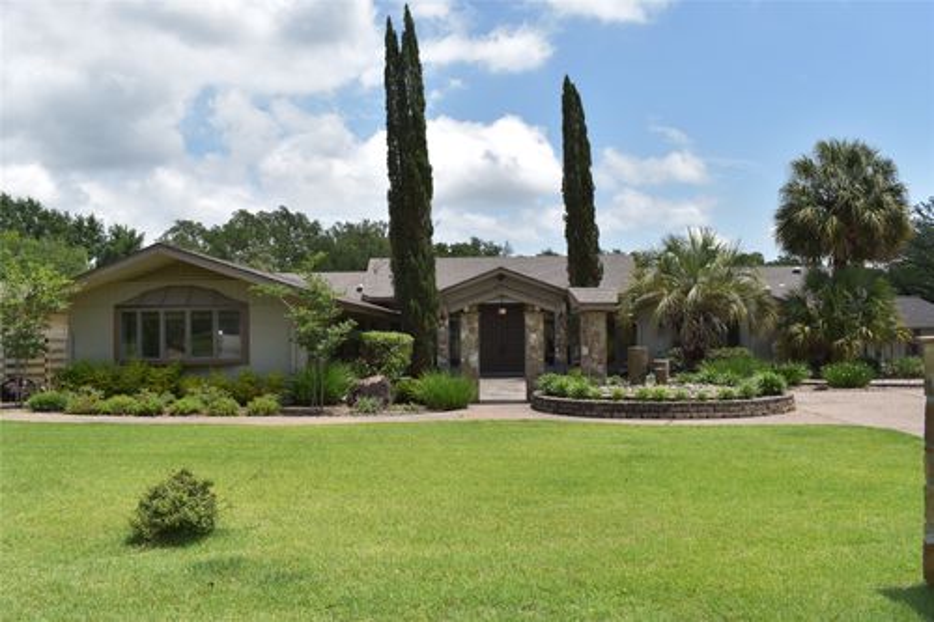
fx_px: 778
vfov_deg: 43.6
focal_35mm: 30
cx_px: 467
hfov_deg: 61.9
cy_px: 311
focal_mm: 20
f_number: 11
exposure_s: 1/200
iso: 100
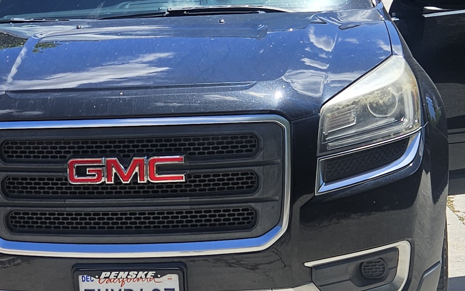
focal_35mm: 85
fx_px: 1077
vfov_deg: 15.3
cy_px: 184
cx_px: 137
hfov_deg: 24.2
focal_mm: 5.4
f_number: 1.8
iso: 25
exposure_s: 1/2180
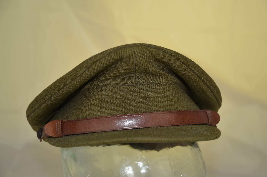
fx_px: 555
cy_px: 88
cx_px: 134
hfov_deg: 27.0
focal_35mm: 75
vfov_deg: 18.1
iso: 200
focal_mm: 50
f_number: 4.8
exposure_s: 1/250
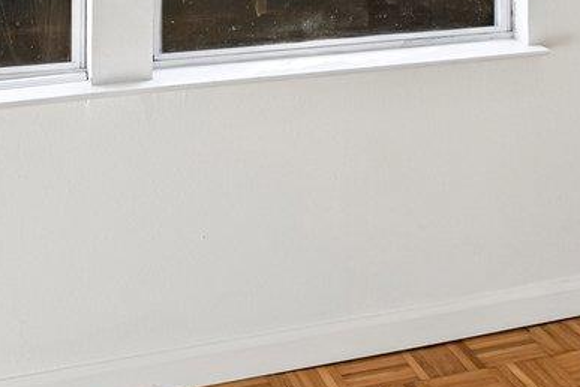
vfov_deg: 16.5
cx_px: 450
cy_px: -224
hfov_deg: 26.9
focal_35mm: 74
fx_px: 1192
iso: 100
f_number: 6.7
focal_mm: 14
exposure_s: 1/90
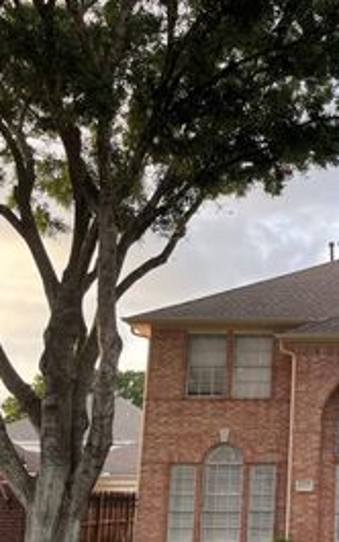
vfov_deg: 38.6
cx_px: 443
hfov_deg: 22.3
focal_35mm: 52
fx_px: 767
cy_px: 341
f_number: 1.6
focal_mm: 5.1
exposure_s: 1/390
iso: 50
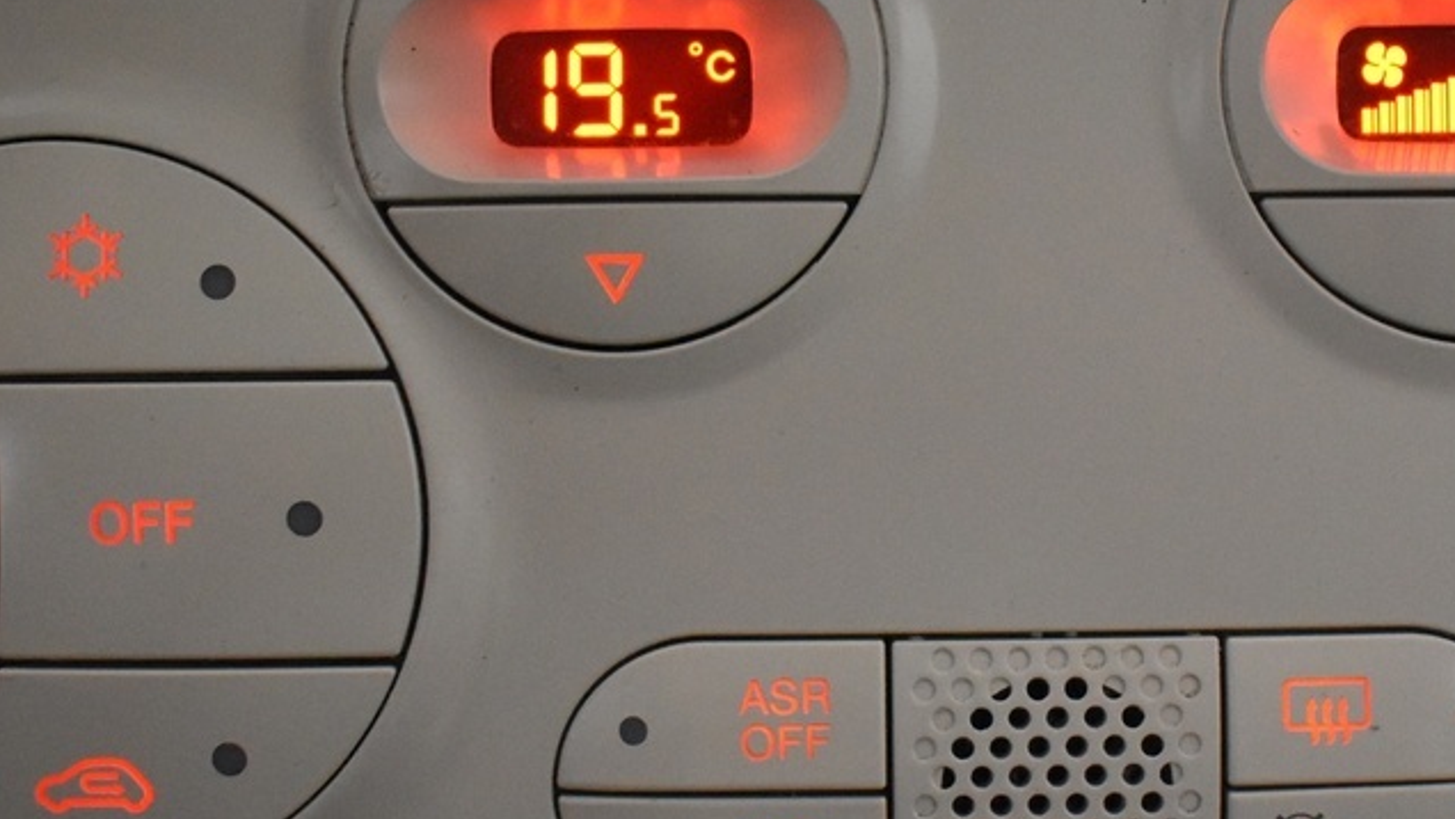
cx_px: 899
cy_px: 540
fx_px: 2778
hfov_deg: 29.2
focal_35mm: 72
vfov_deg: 16.7
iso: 3200
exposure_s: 1/60
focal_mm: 18
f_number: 3.5
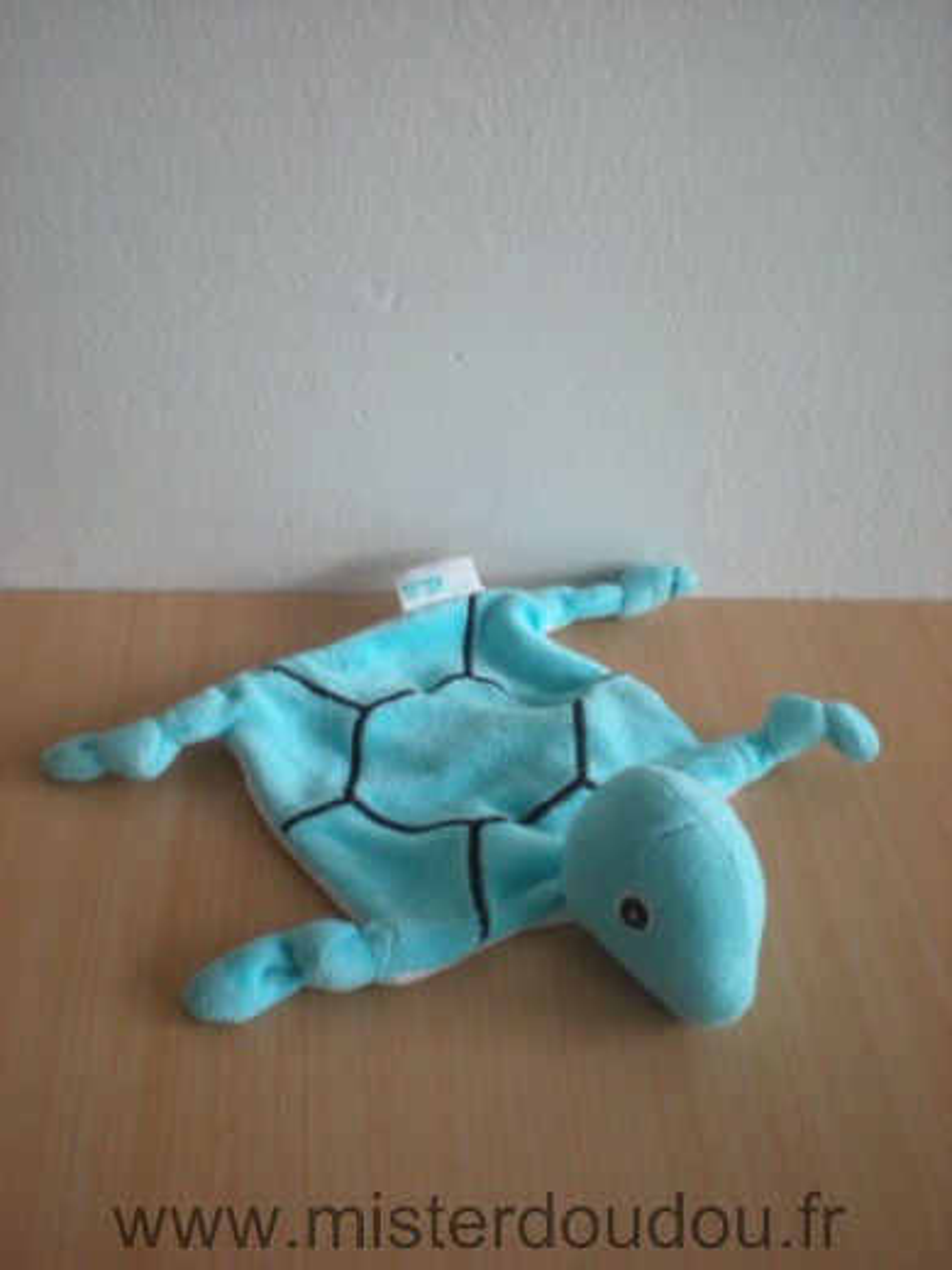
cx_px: 476
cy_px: 635
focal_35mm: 38
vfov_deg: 49.0
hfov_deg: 37.7
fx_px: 1393
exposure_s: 1/8
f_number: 3.1
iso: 204
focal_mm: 6.3
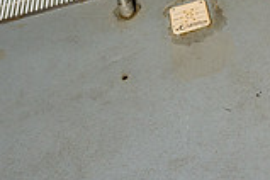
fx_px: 615
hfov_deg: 24.3
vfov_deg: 13.7
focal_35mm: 82
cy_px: -197
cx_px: 228
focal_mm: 29
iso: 1600
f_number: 6.3
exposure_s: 1/250
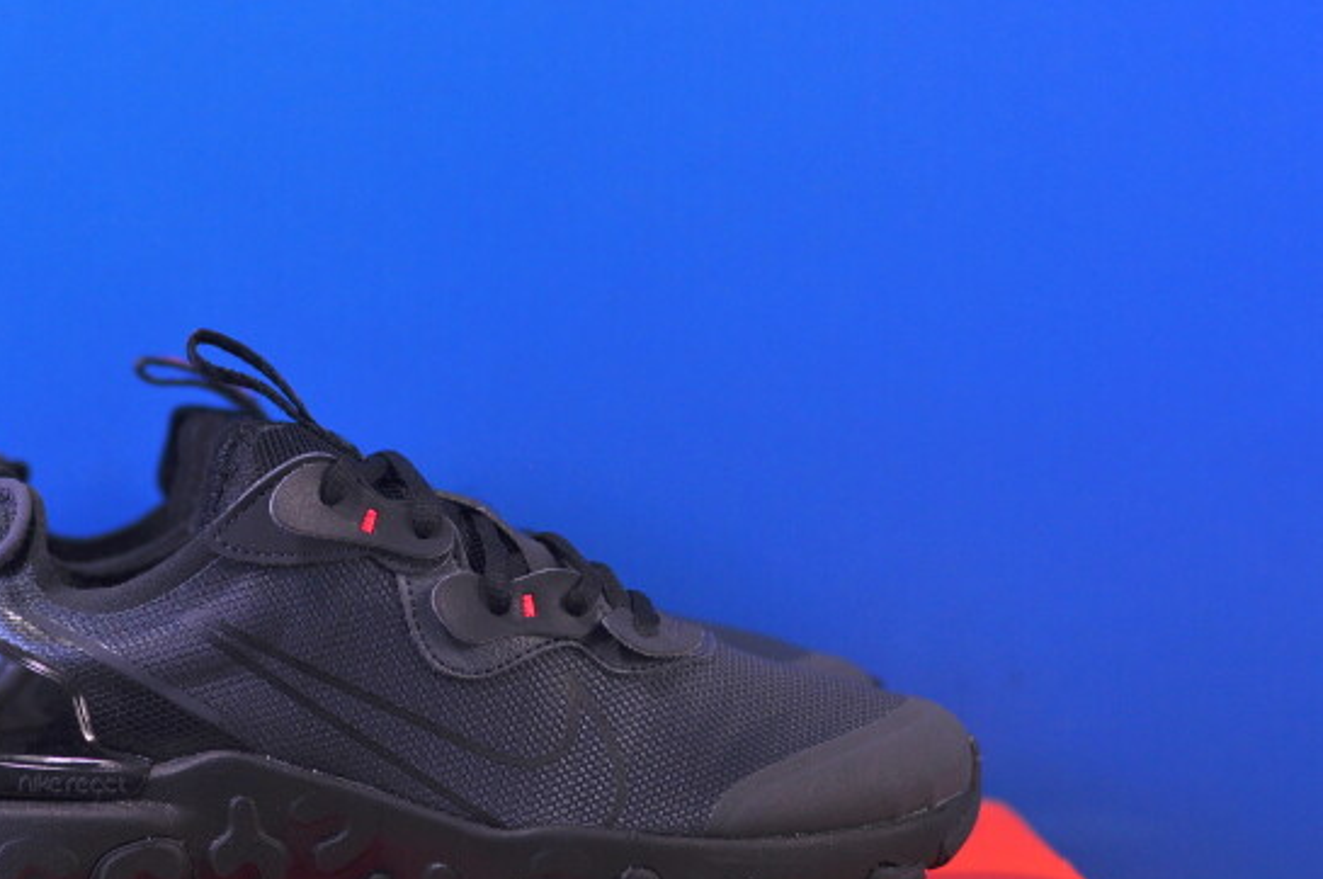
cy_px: 446
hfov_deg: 18.5
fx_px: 4038
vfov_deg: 12.4
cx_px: 374
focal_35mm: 110
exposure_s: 1/320
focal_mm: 50
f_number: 2.5
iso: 250
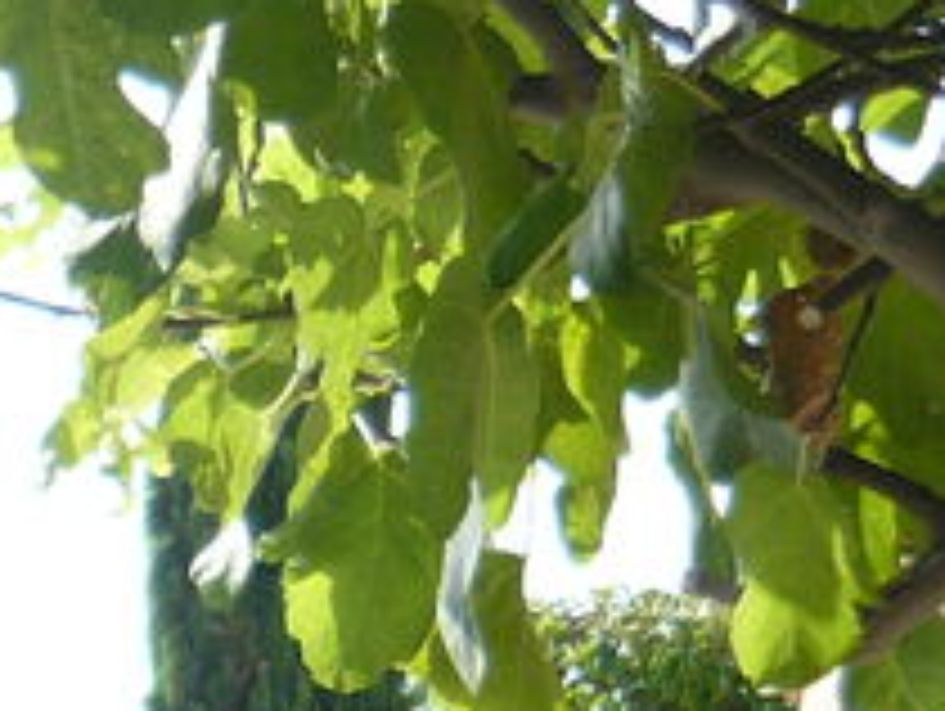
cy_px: 1346
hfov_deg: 11.6
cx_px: -796
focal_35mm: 157
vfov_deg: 9.0
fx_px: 4291
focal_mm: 5.5
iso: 100
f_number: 2.8
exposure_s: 1/400
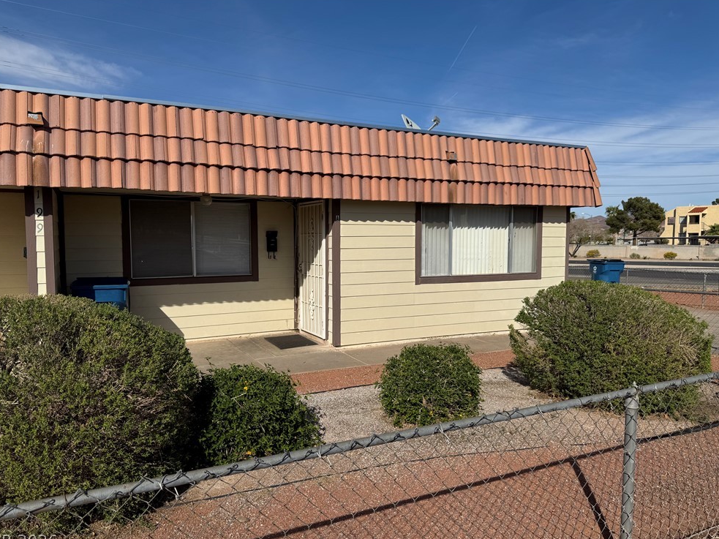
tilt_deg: -4.8
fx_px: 519
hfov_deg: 69.4
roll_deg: -0.4
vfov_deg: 54.9
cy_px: 272
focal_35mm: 25
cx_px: 353
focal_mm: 6.76
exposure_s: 1/9009
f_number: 1.78
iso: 80
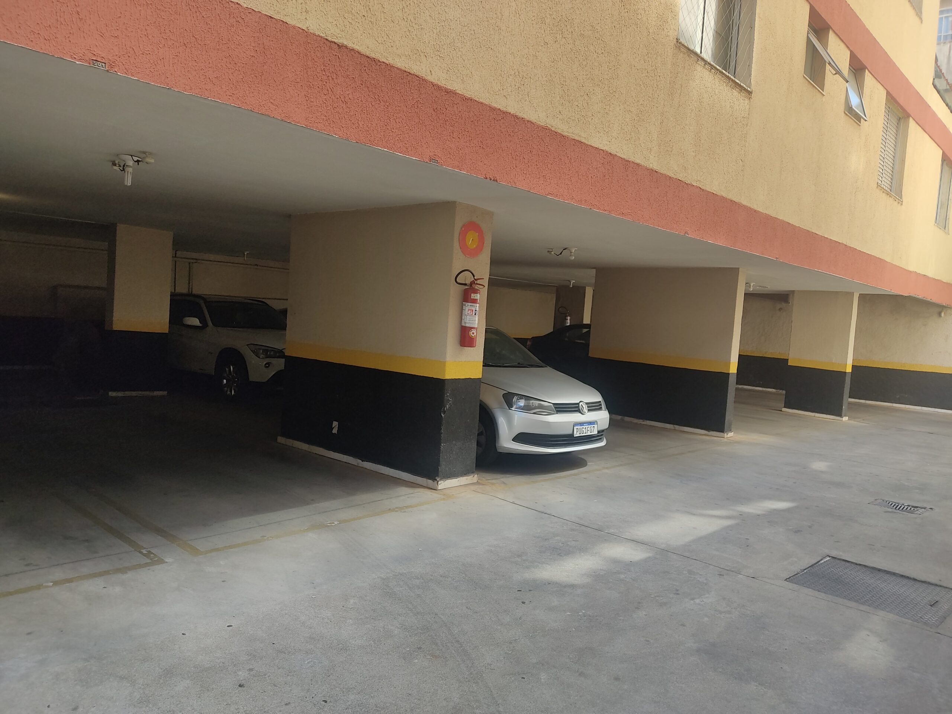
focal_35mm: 26
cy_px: 357
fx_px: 715
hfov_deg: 67.3
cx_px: 476
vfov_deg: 53.1
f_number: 1.79
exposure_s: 1/222
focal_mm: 4.74
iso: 100
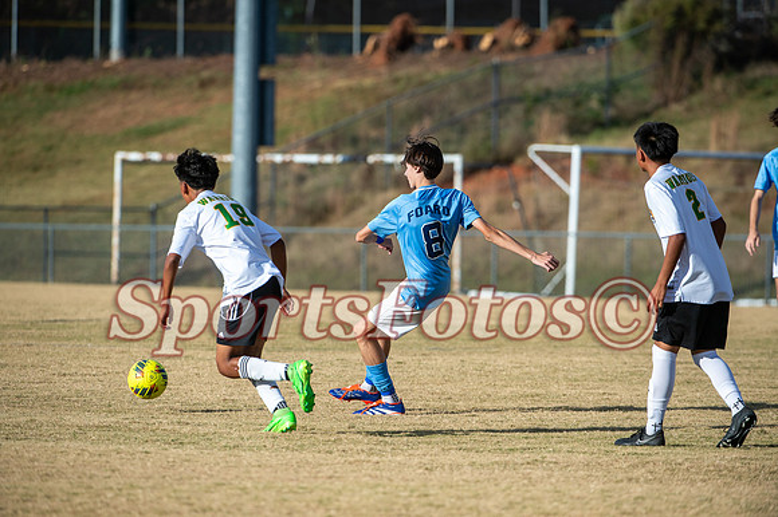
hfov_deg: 6.2
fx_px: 7127
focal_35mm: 330
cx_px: 389
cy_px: 258
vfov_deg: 4.2
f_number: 5
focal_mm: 330
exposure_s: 1/2500
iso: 400
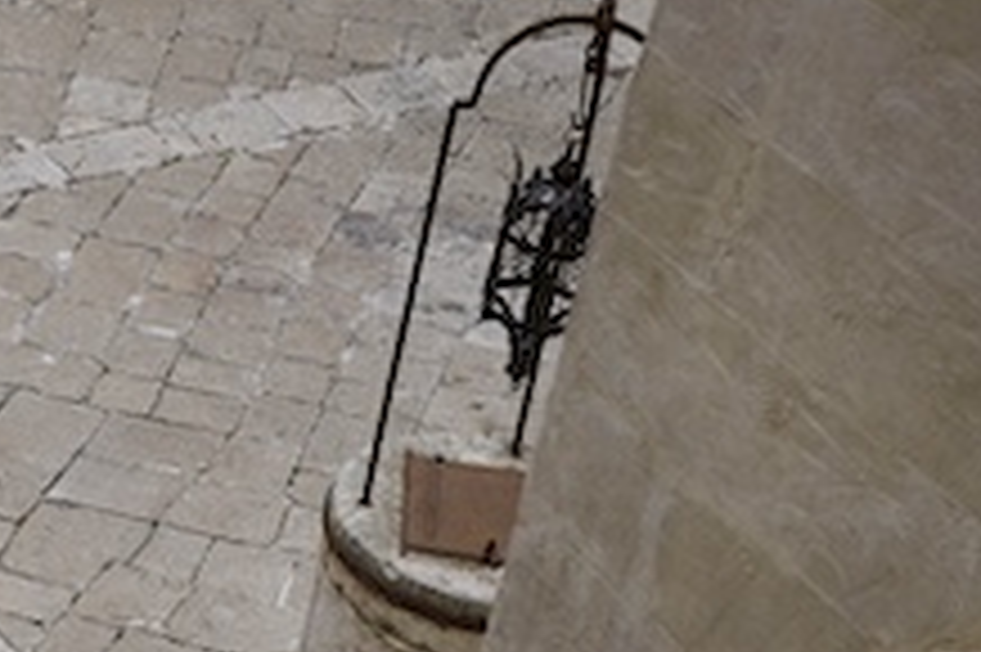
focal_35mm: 133
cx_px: -529
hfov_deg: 14.3
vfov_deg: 10.2
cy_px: 587
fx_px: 3621
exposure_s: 1/80
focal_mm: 40
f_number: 5.6
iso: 320
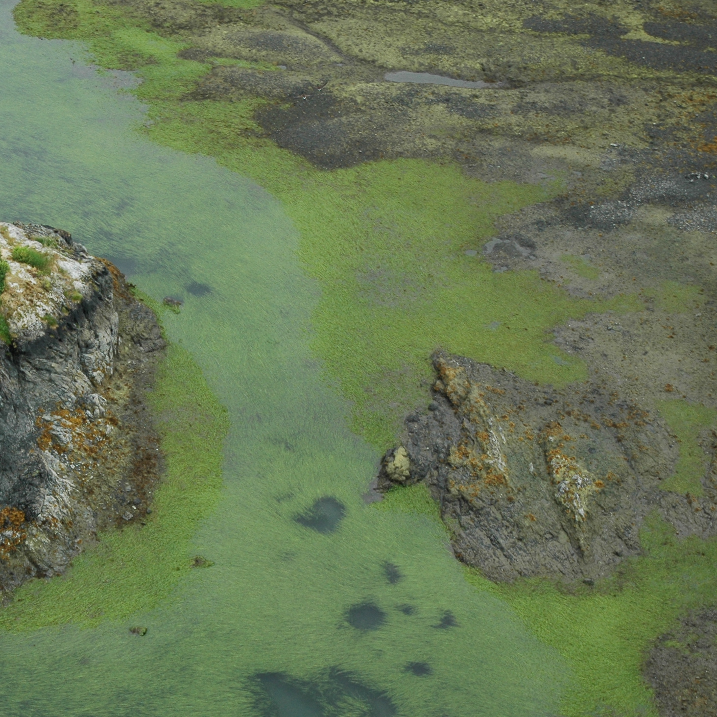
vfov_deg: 22.7
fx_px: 1778
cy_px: 471
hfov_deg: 22.3
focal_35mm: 76
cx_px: 95
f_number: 4
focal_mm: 29
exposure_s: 1/200
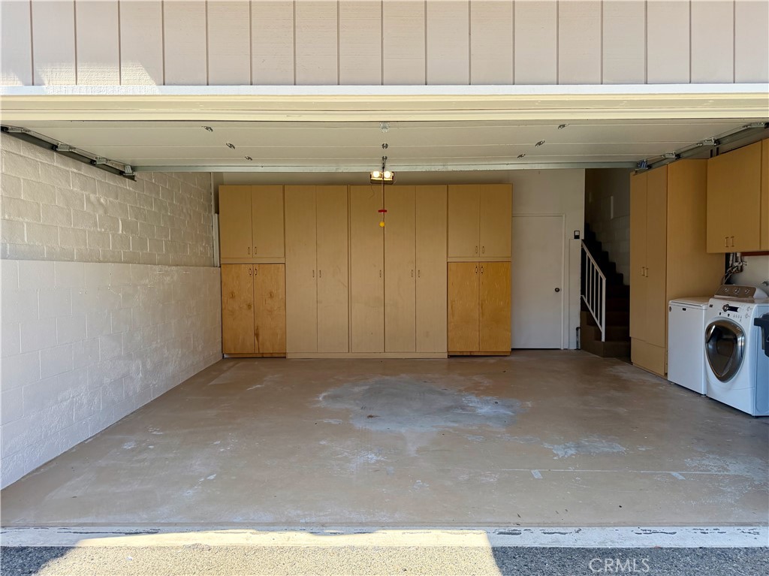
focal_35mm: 24
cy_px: 288
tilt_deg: +0.1
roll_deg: -1.4
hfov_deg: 71.6
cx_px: 384
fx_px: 533
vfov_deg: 56.8
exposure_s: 1/1230
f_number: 1.78
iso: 100
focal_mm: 6.76
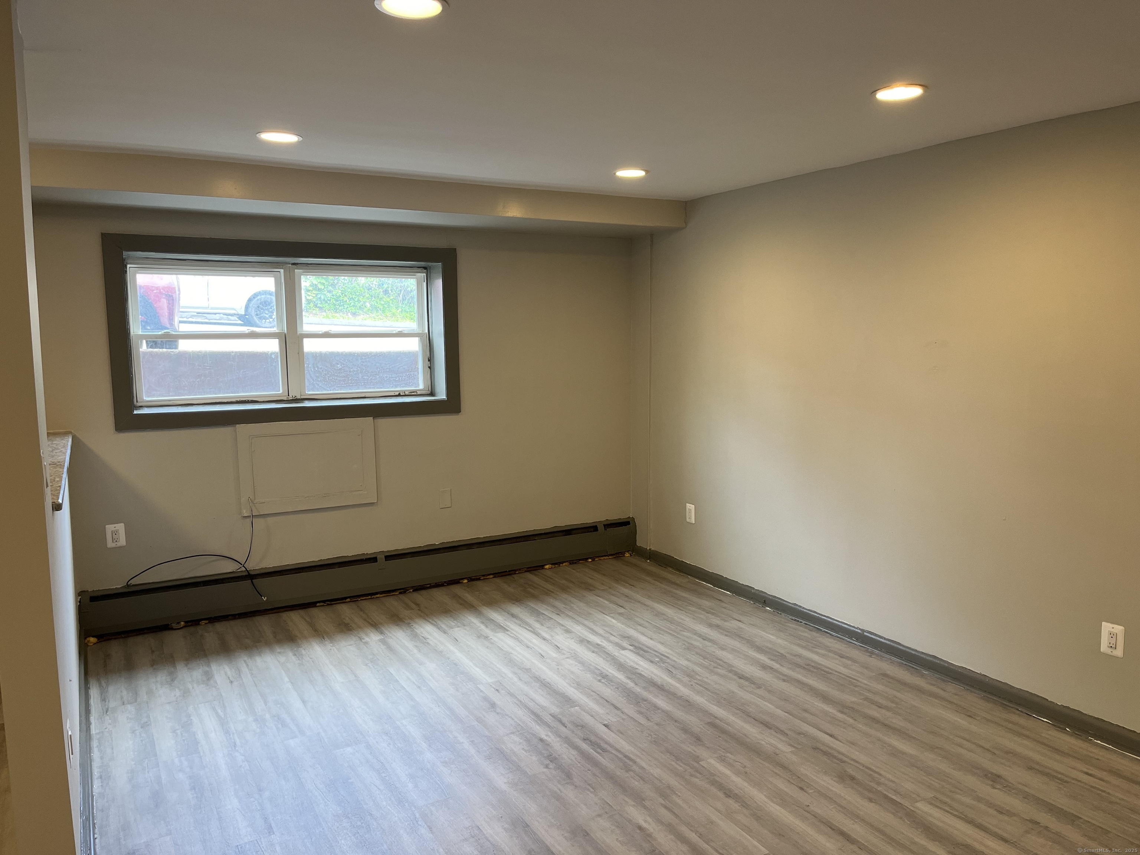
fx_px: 856
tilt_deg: -7.8
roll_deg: +0.3
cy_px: 428
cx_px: 570
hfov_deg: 67.3
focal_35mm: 26
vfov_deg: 53.1
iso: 80
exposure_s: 1/60
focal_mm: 5.1
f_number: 1.6
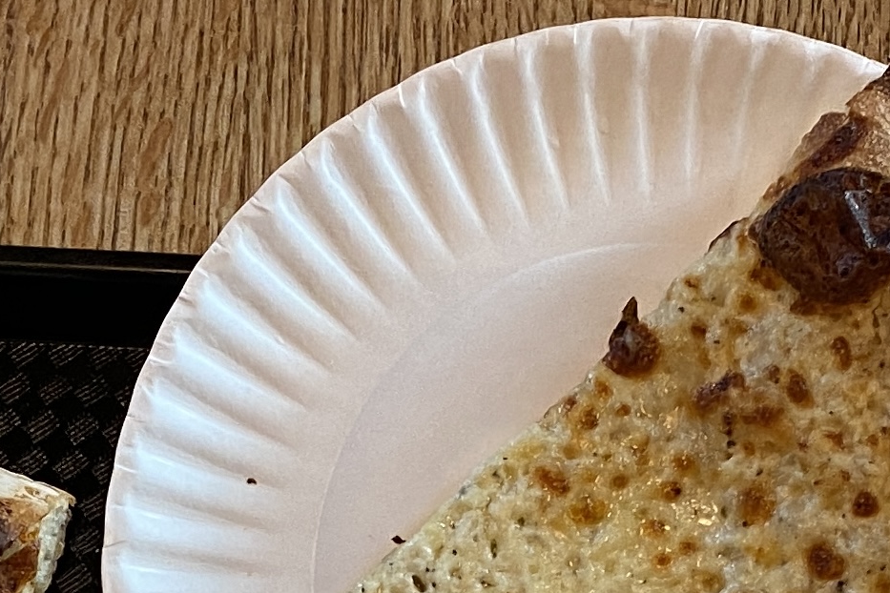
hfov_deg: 21.5
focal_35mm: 94
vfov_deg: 13.0
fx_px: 2324
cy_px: 1114
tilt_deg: -80.7
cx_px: 197
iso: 80
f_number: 1.8
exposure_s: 1/60
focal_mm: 4.25
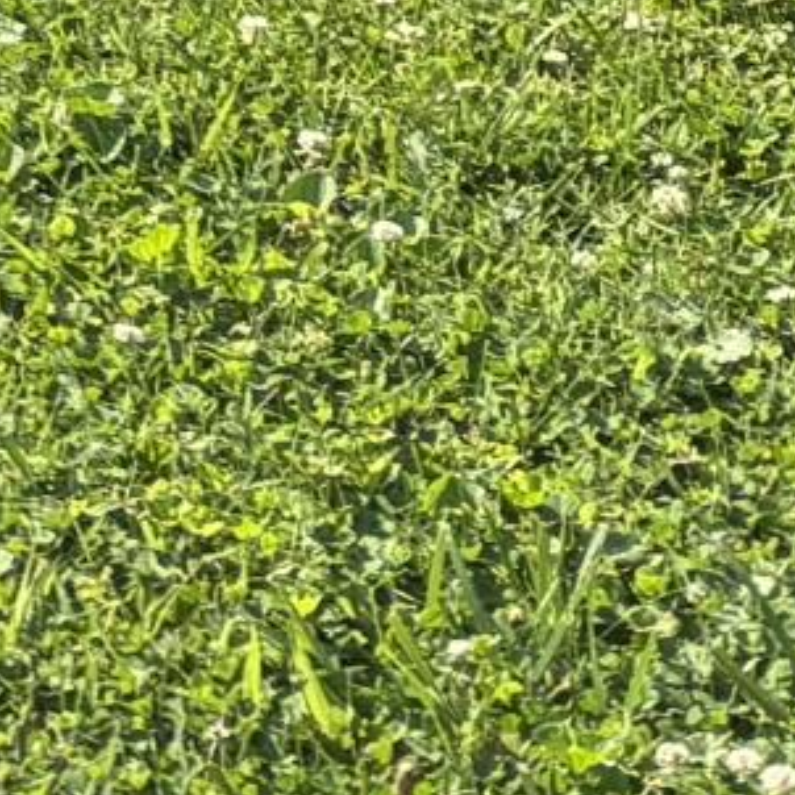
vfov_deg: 6.6
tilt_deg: -2.6
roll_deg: -1.6
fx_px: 5924
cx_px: -2885
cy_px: -2030
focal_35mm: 228
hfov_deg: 5.9
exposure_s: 1/1081
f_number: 1.6
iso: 50
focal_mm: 5.96
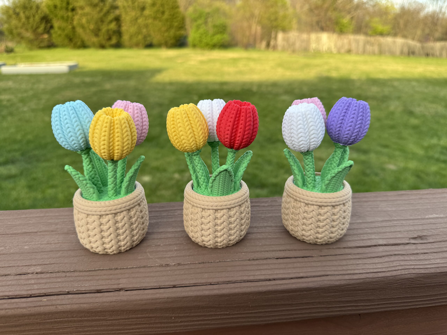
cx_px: 224
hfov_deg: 71.6
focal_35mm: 24
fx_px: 310
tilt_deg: -21.7
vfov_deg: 56.8
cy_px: 168
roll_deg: +0.5
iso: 80
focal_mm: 6.76
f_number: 1.78
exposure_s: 1/664
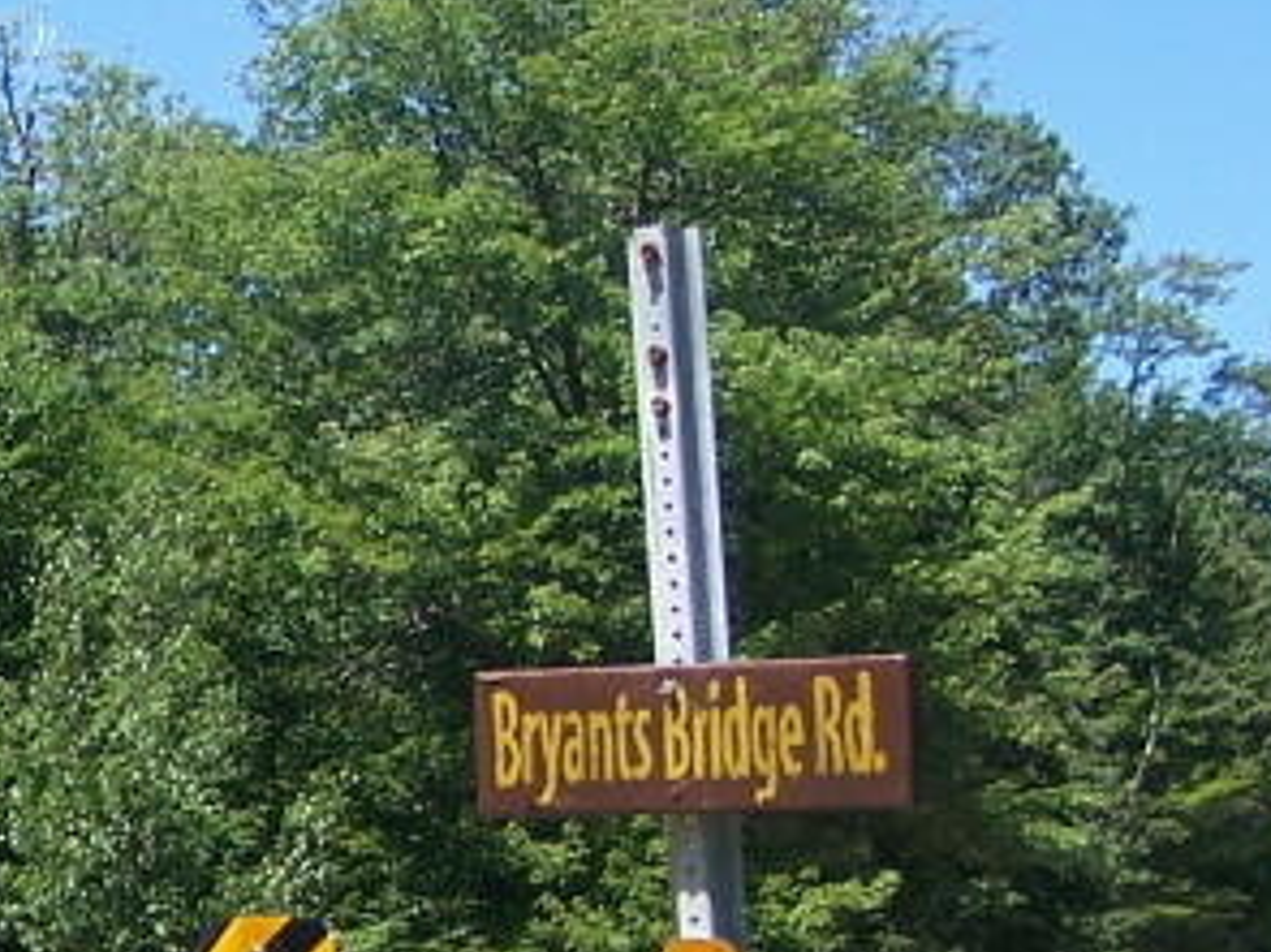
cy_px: 780
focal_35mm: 132
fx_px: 4845
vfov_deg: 11.2
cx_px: -534
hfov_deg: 14.1
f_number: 2.8
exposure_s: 1/800
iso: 80
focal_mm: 6.3
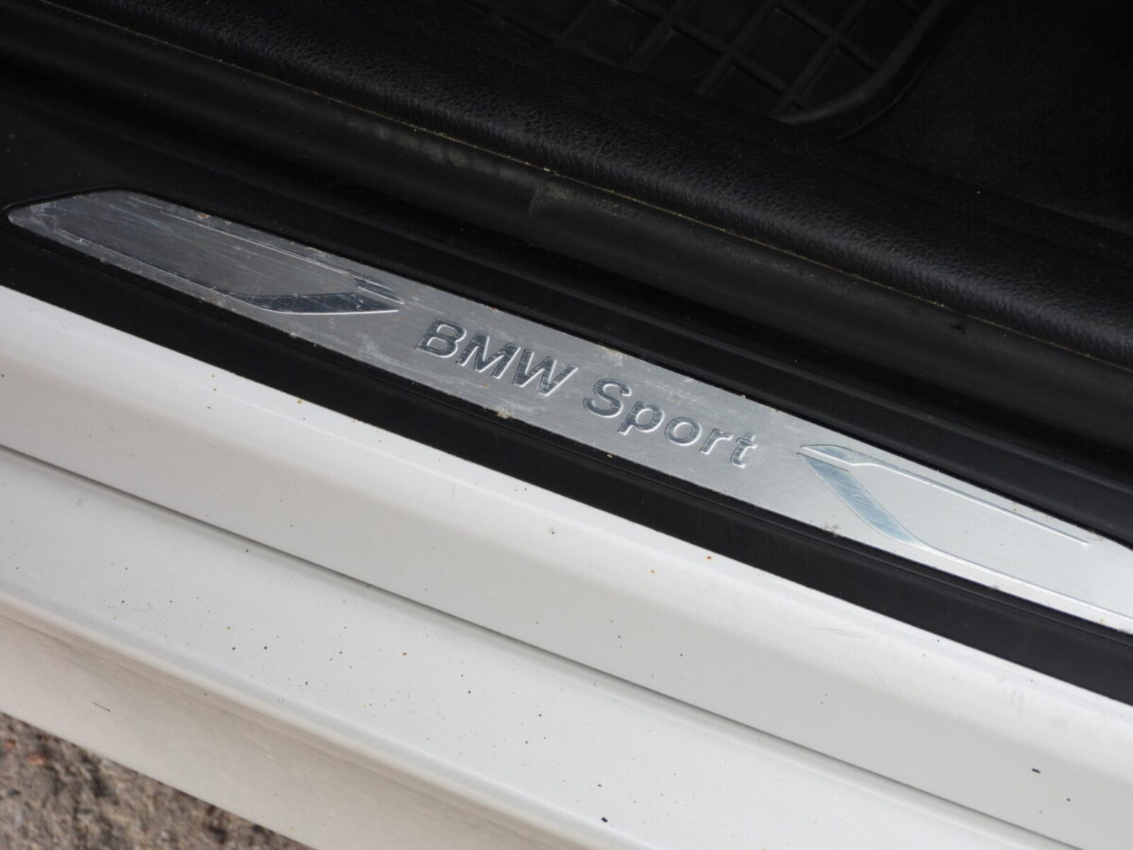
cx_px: 566
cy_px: 425
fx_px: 4419
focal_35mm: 135
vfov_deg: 11.0
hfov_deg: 14.6
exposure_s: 1/200
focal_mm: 24.3
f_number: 4
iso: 100
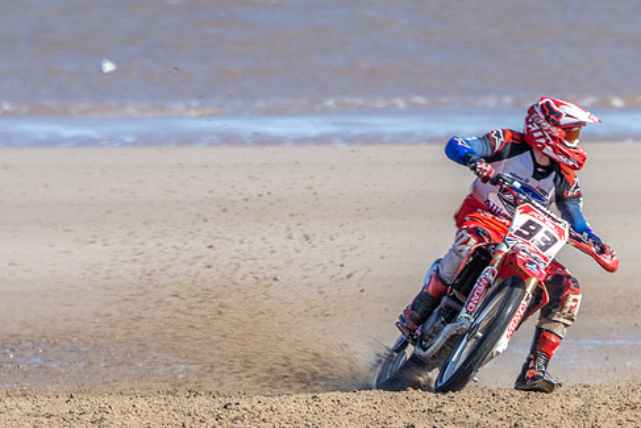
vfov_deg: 1.3
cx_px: 567
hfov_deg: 2.0
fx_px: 18219
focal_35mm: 1023
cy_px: 293
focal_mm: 370
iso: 100
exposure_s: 1/160
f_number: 8
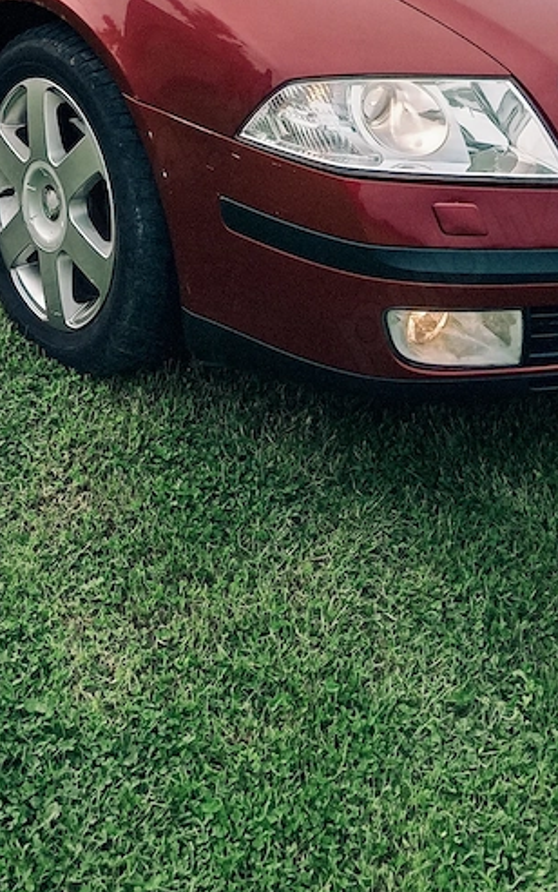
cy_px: -146
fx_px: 1677
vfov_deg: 26.8
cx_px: 315
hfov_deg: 18.9
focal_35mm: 69
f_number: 1.75
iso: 100
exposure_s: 1/298
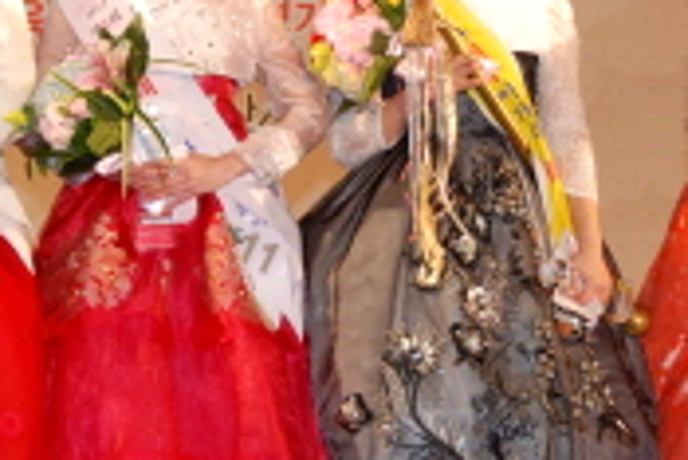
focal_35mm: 235
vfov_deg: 5.8
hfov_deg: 8.7
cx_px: 373
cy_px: 208
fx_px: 4503
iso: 800
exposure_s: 1/80
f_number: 7.1
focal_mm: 55
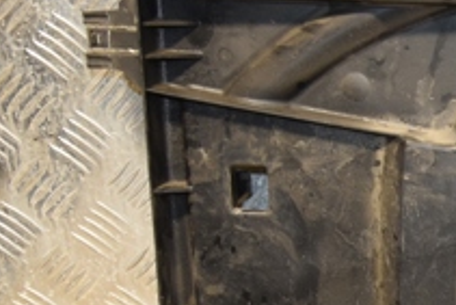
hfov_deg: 17.1
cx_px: 666
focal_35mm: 109
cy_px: 307
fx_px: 1382
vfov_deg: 12.4
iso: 800
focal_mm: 24
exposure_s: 1/125
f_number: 5
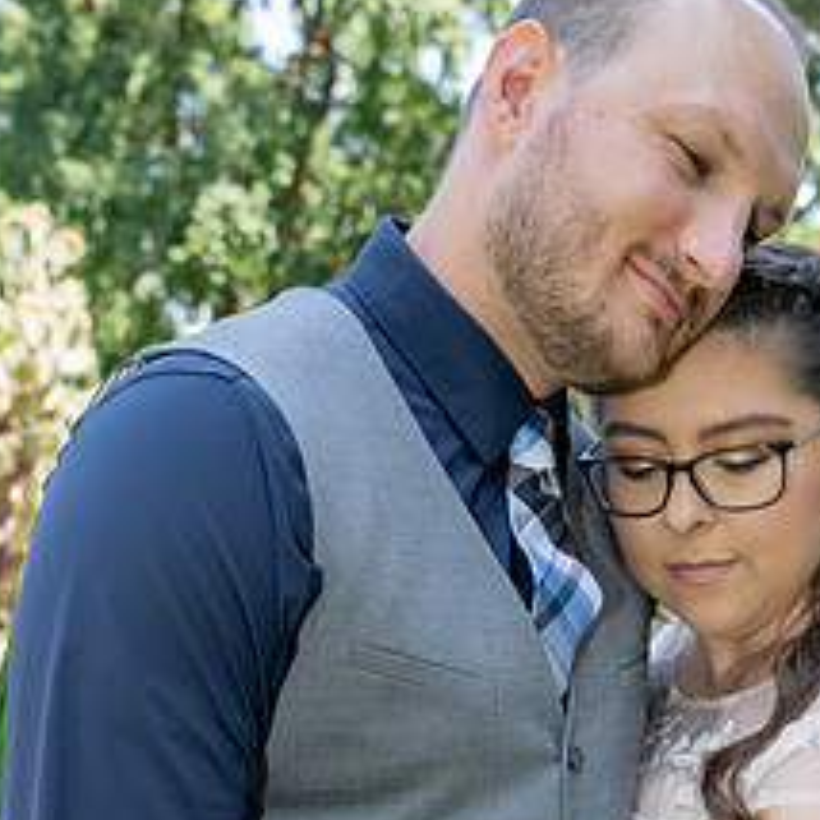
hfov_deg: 34.0
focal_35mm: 50
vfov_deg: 31.6
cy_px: 812
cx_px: 475
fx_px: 1340
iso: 250
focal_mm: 28
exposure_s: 1/250
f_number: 4
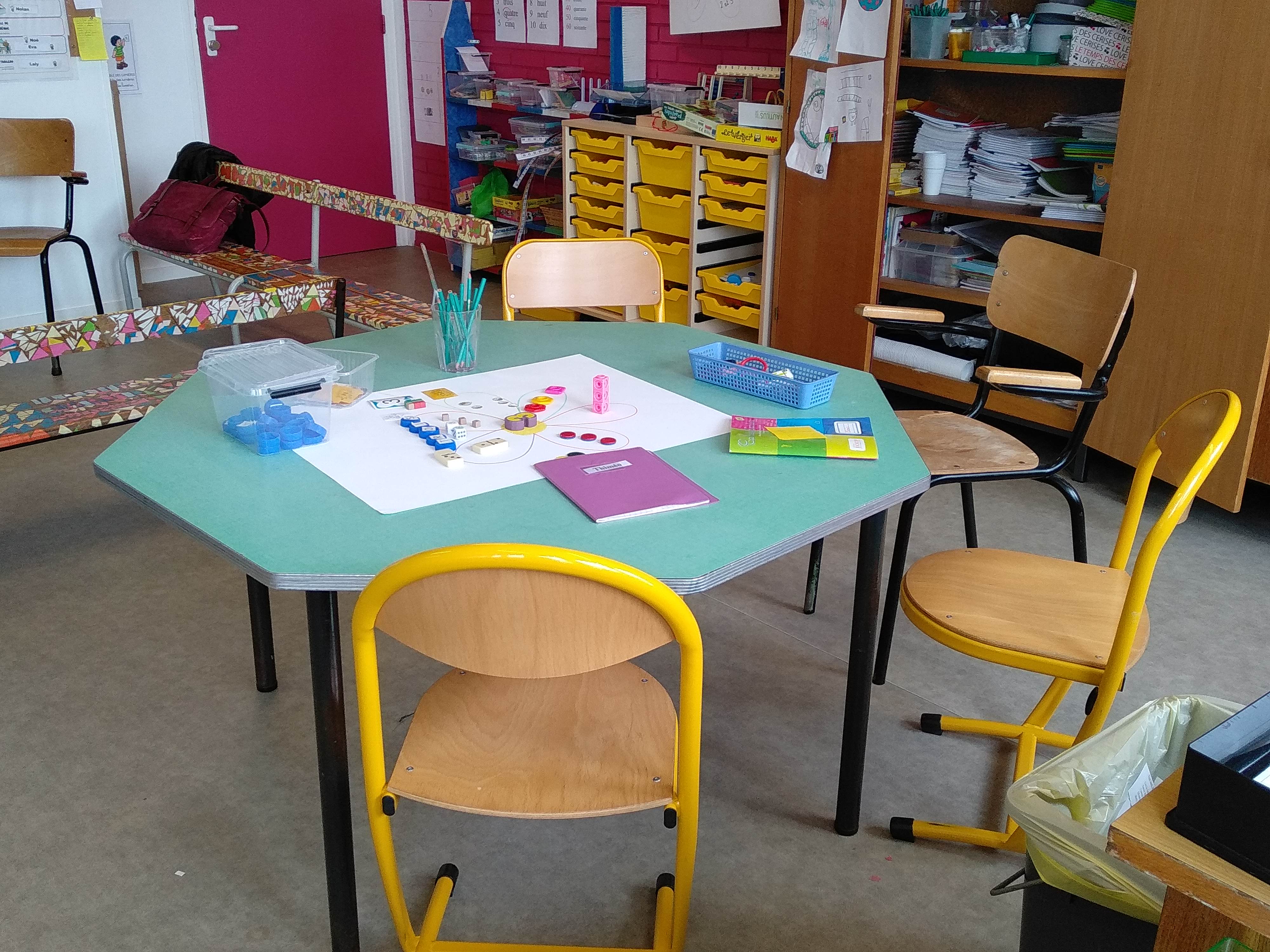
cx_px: 635
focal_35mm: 26
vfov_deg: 53.1
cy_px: 476
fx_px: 954
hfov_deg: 67.3
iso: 250
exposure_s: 1/100
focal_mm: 3.82
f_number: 2.2
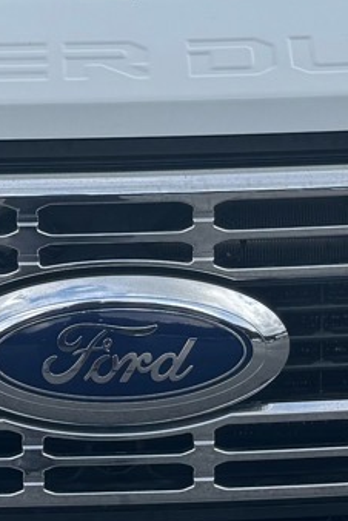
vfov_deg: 17.3
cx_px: 55
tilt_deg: -14.0
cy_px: 316
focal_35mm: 118
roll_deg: -2.8
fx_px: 1707
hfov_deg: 11.6
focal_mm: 6.76
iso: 80
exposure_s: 1/2331
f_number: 1.78
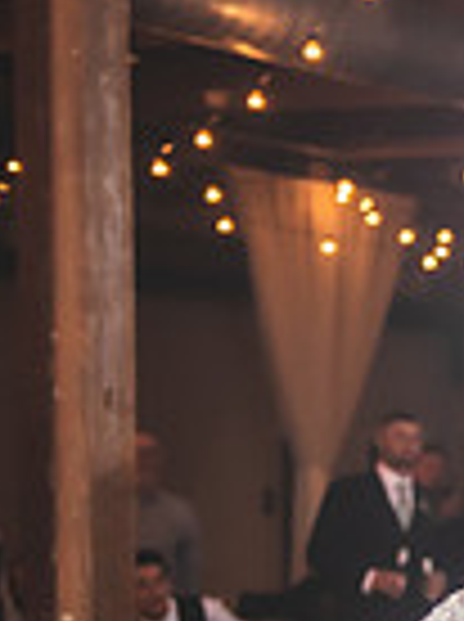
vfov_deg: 12.2
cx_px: 1194
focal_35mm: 162
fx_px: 2904
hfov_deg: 8.2
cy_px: 524
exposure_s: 1/200
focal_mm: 40
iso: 1000
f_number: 2.8
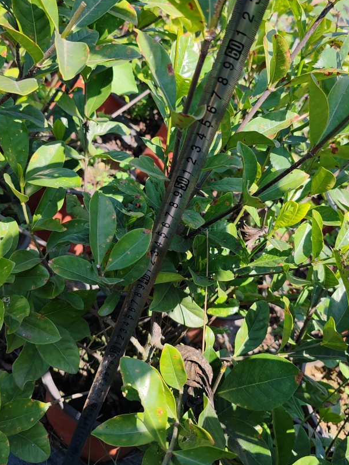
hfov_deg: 39.6
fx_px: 484
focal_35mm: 36
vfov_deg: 50.9
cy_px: 181
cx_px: 190
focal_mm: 6.12
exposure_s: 1/430
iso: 64
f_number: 1.9
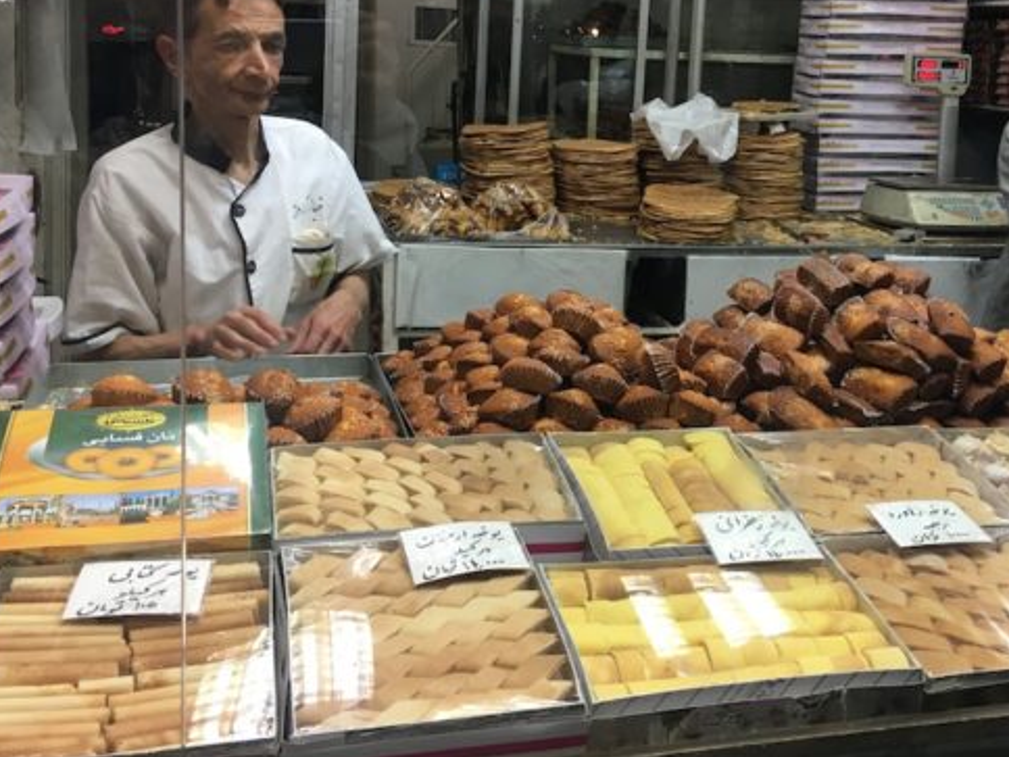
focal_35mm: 46
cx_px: 680
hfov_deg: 40.7
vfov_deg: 31.4
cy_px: 277
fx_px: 1341
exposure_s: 1/33
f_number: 2.2
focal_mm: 4.15
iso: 32
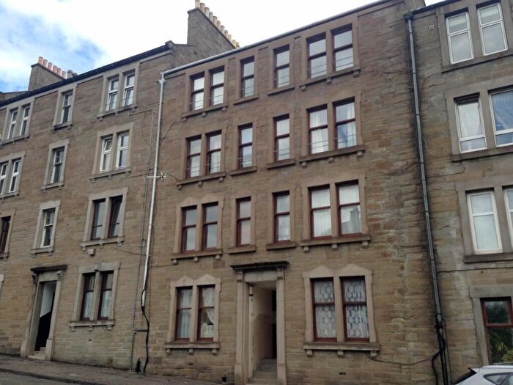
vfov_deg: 42.9
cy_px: 192
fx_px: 489
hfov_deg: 55.4
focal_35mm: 33
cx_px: 256
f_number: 2.4
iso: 50
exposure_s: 1/797
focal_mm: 4.12
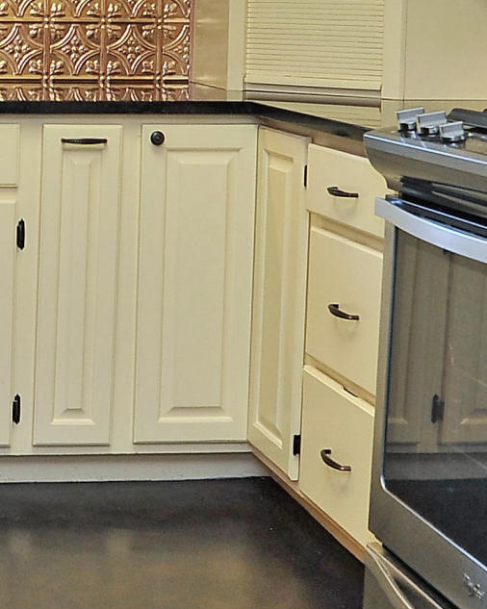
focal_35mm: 80
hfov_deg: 17.4
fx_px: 1442
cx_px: -227
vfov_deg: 23.1
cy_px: 43
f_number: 6.3
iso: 1000
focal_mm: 18
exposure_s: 1/30
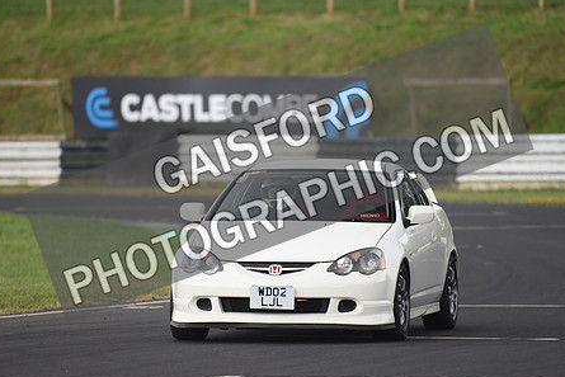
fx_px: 8179
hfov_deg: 4.0
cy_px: 173
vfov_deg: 2.6
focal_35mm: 521
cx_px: 276
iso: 2000
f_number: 4
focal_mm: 400
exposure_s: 1/1000
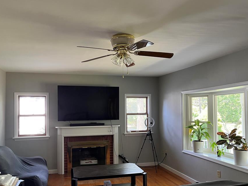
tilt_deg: +1.0
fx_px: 222
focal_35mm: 31
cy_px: 106
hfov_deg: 58.3
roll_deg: +0.6
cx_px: 117
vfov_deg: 45.3
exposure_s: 1/72
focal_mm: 5.1
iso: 125
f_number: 1.6
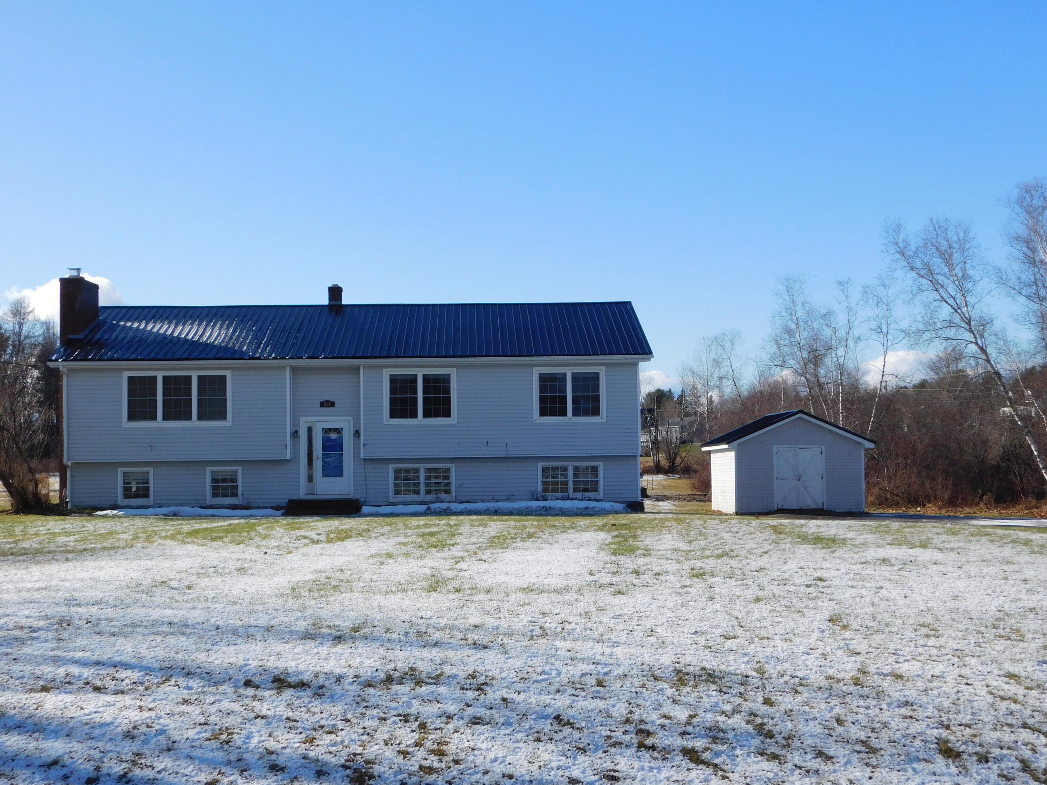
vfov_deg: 36.0
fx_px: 1210
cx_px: 524
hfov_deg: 46.8
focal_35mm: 40
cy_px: 392
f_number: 3.6
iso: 125
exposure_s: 1/1250
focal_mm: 7.1
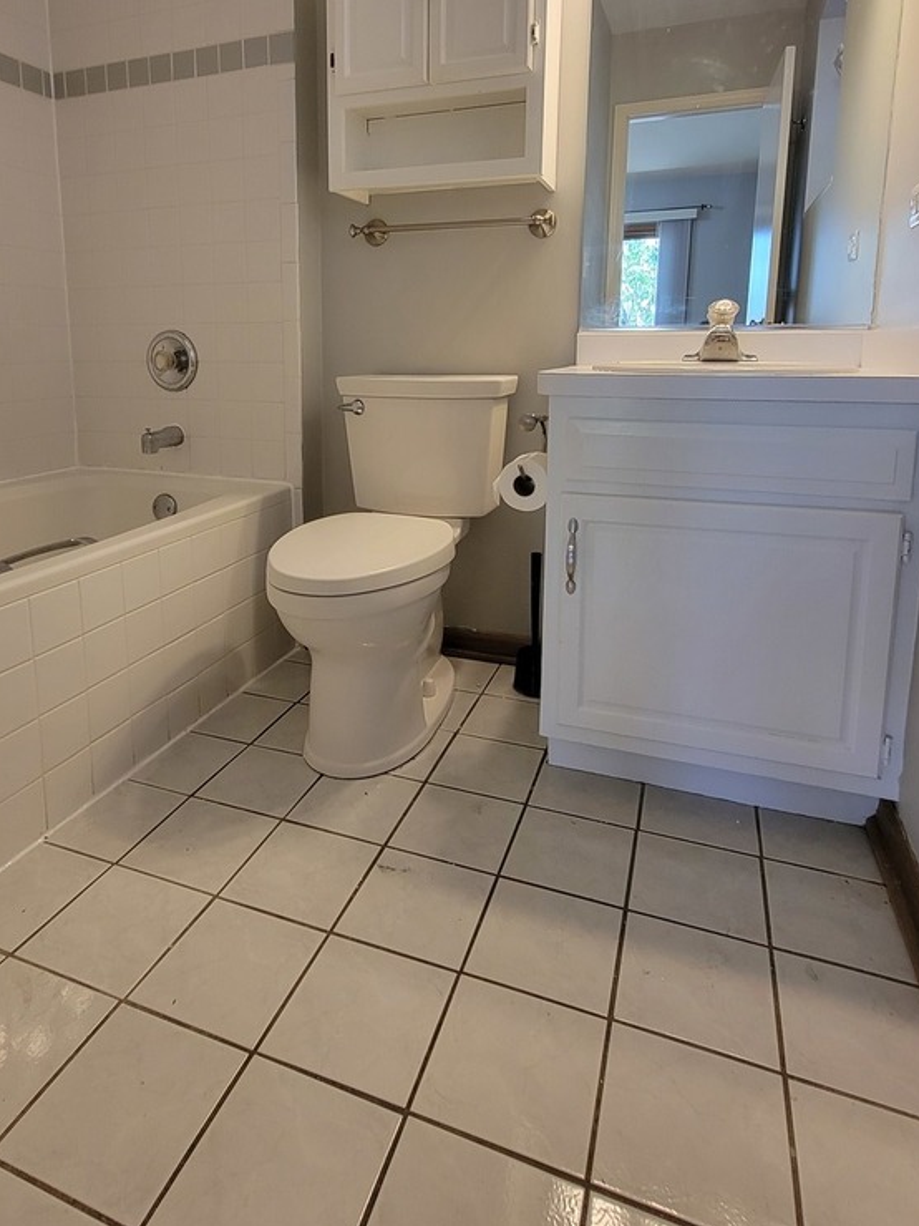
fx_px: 673
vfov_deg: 83.0
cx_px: 418
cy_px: 458
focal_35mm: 19
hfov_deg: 68.5
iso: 160
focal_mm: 2.2
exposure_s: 1/60
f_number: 2.2
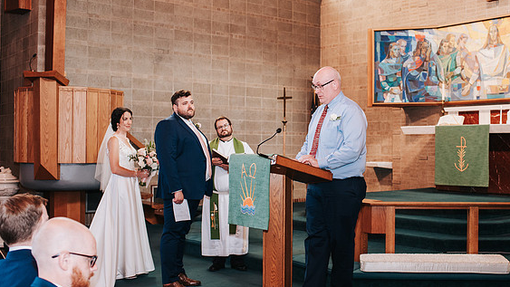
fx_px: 636
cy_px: 134
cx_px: 316
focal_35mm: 47
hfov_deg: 43.4
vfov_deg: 25.4
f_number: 3.2
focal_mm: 35
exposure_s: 1/125
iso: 1000
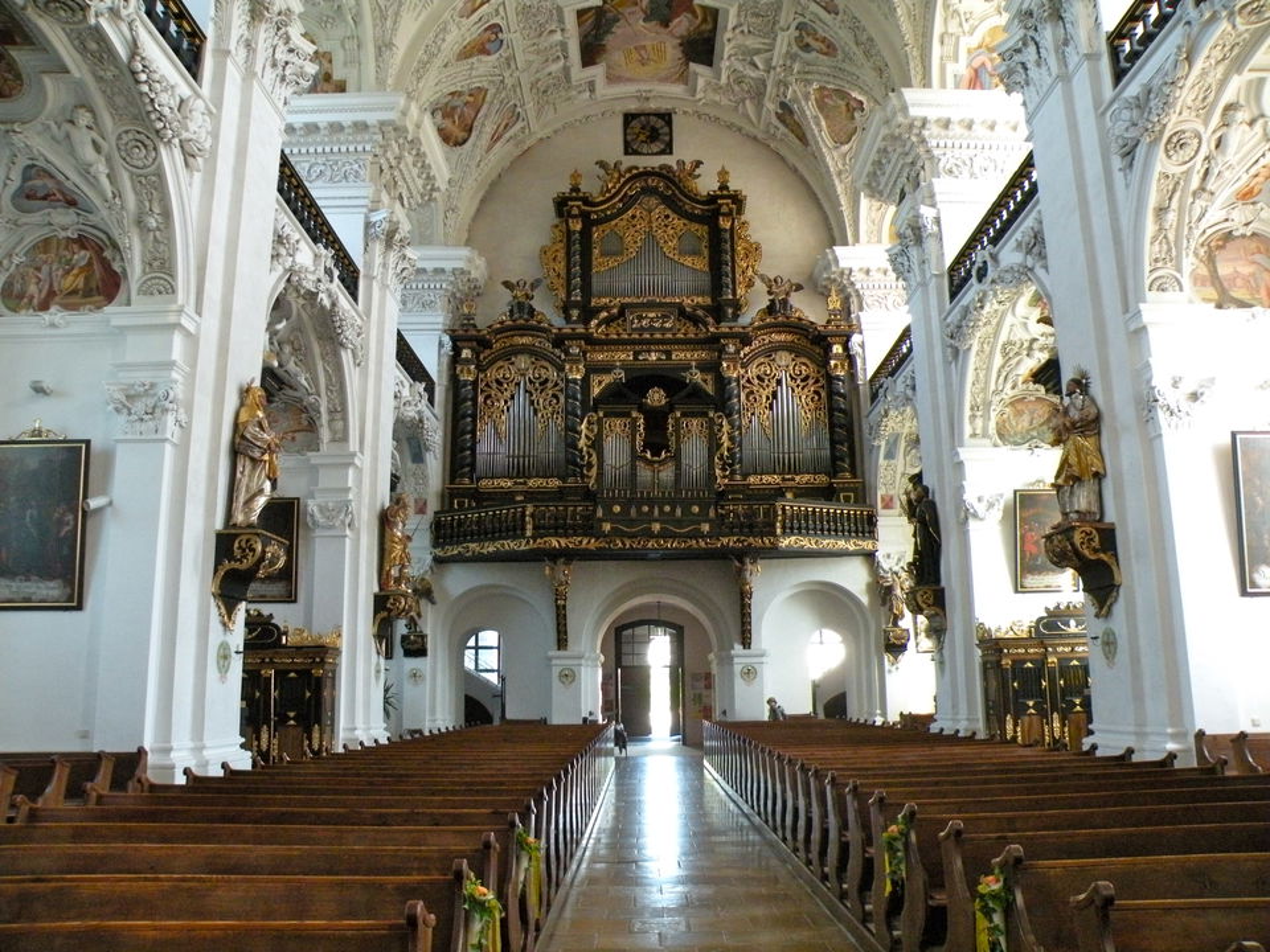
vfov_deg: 51.4
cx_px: 635
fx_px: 991
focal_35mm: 27
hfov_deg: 65.3
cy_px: 476
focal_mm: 4.7
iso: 400
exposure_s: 1/52.3
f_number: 2.8
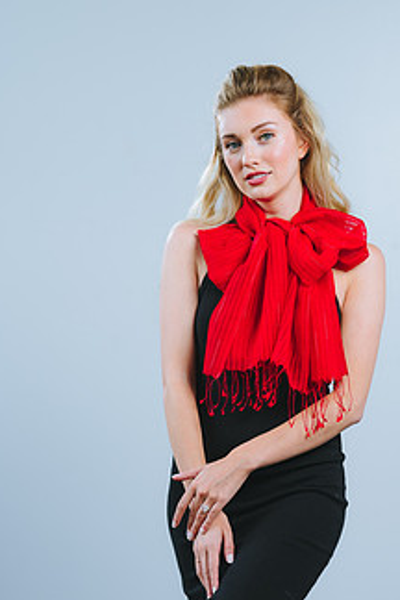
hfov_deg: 11.6
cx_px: 252
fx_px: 1967
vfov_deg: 17.3
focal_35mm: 118
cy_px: 356
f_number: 4
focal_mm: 85
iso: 100
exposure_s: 1/200
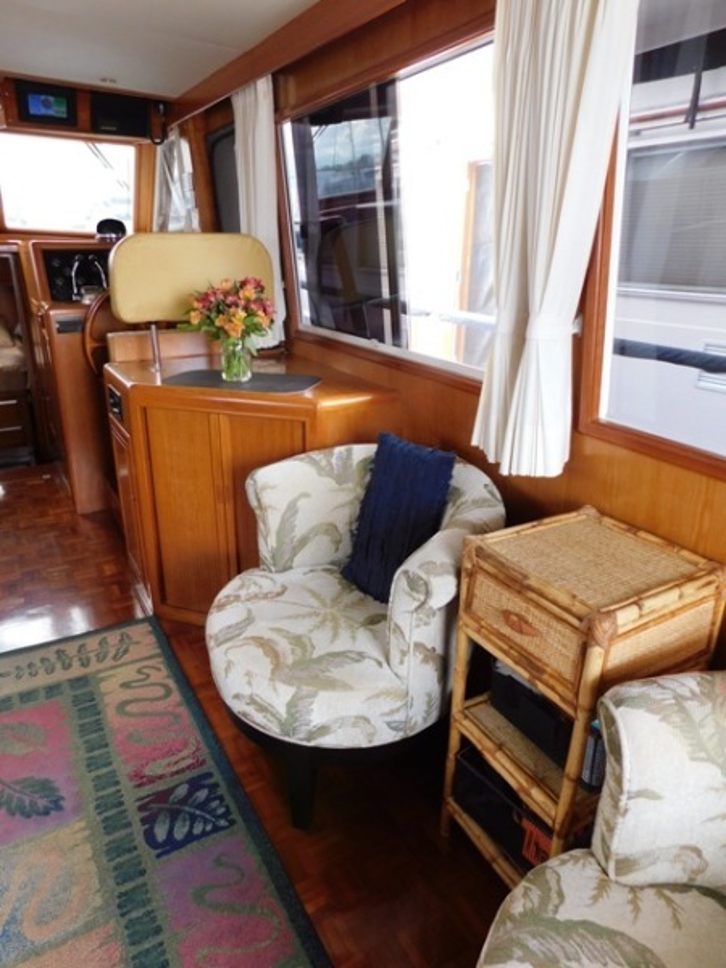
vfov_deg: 73.9
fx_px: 643
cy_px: 484
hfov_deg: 58.9
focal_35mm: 23
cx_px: 363
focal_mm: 4
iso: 220
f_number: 3
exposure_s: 1/30
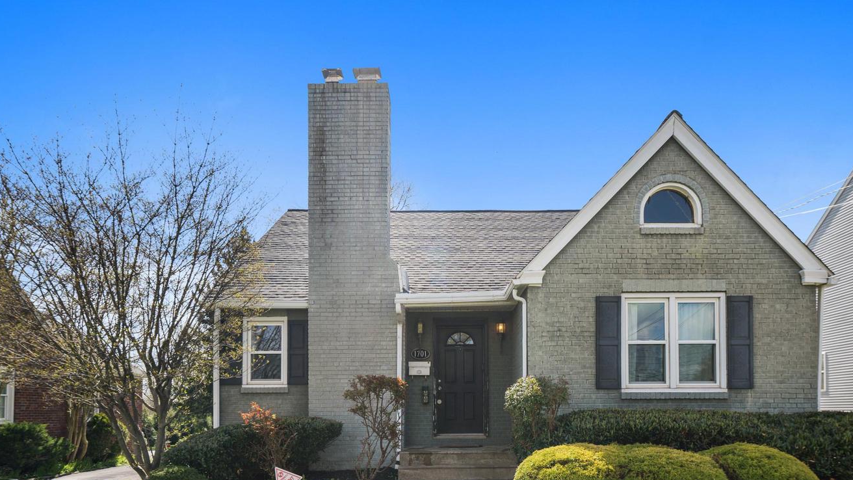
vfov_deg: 47.2
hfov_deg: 76.2
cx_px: 451
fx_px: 544
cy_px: 302
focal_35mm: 24
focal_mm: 20.9
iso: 125
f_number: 6.3
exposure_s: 1/50
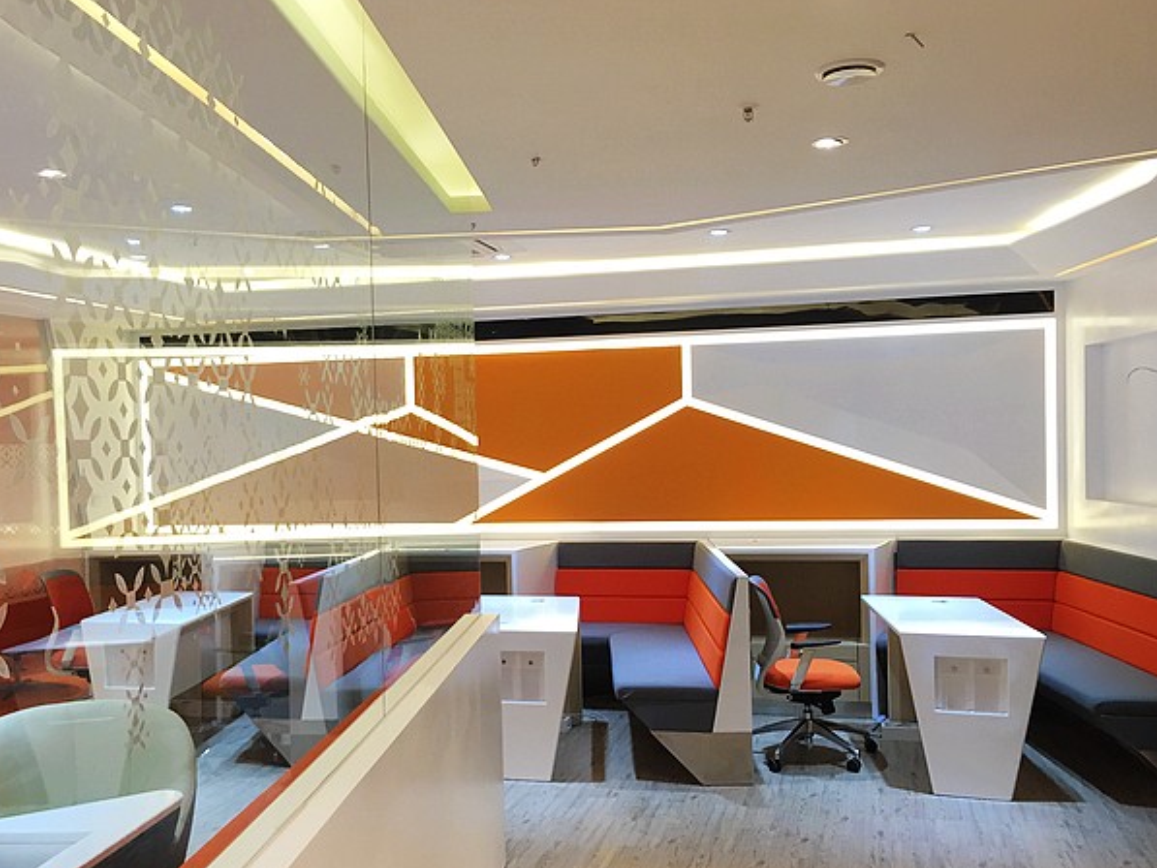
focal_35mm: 34
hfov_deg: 53.9
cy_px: 491
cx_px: 570
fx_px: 1137
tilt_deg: -2.3
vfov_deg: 41.7
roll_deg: +1.5
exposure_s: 1/33
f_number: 2.2
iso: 40
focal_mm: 4.15
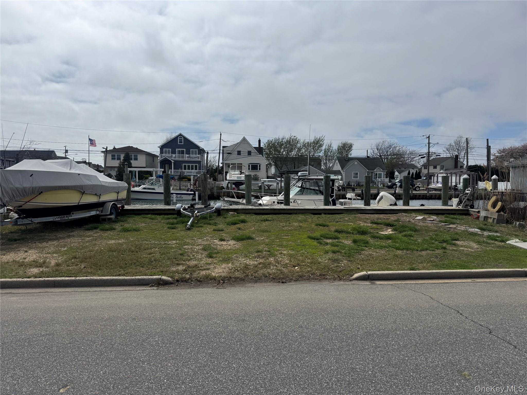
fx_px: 365
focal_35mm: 24
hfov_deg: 71.6
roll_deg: +0.4
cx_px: 264
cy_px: 198
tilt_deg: -5.2
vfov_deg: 56.8
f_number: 1.78
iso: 64
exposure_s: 1/12346
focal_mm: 6.76
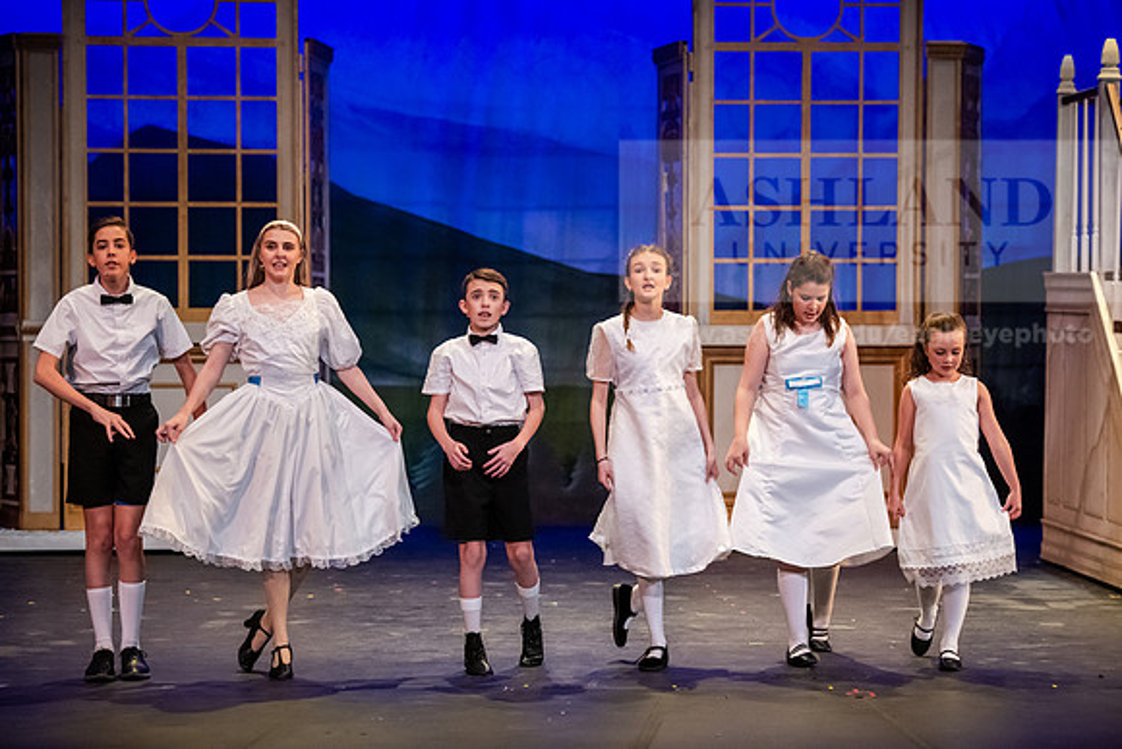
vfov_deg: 12.5
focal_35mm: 110
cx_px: 561
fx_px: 3429
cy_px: 374
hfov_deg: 18.6
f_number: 3.2
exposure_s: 1/320
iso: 4000
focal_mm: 110
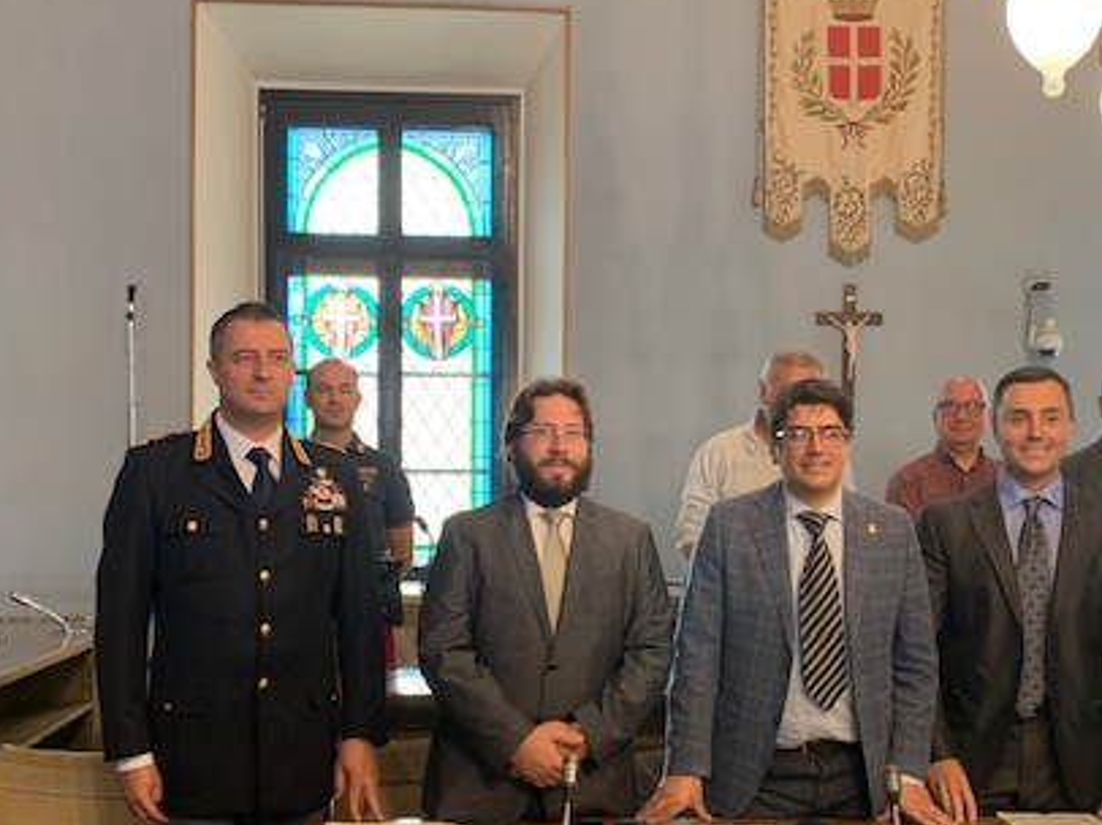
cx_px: 581
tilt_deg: -2.9
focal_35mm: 41
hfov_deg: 45.8
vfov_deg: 34.9
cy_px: 526
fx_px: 1304
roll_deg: -0.4
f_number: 1.8
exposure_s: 1/50
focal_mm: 4.25
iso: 200
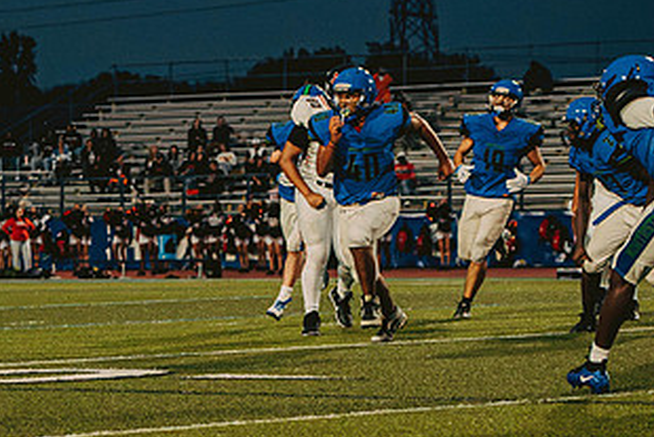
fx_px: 3944
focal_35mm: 217
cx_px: -309
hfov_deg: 9.2
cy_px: 150
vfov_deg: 6.3
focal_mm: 70
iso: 1600
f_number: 2.8
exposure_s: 1/1250
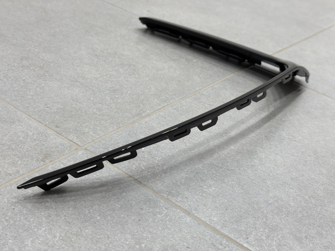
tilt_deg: -28.8
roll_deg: -12.9
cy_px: 126
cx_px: 168
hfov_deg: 39.7
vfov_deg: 30.3
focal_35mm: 48
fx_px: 465
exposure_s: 1/148
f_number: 1.78
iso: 50
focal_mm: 6.76
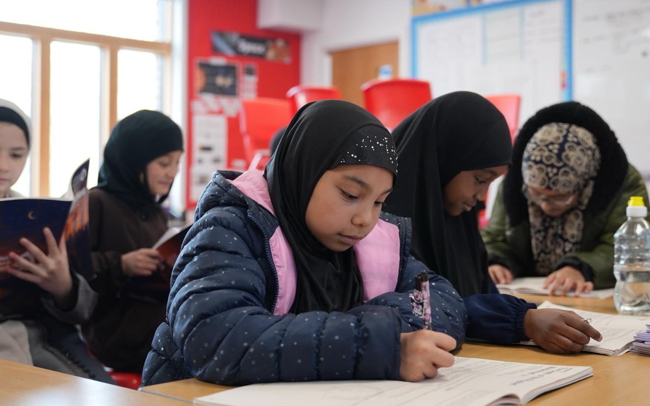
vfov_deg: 24.9
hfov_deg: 38.8
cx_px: 363
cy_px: 172
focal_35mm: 52
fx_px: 921
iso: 500
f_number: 2.8
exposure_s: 1/125
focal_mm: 37.7
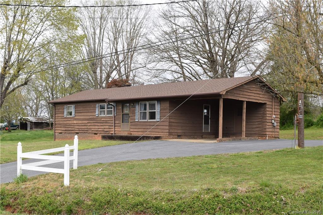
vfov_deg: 31.9
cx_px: 162
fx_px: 377
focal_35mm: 42
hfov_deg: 46.4
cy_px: 108
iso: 200
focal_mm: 28
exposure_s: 1/320
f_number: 9
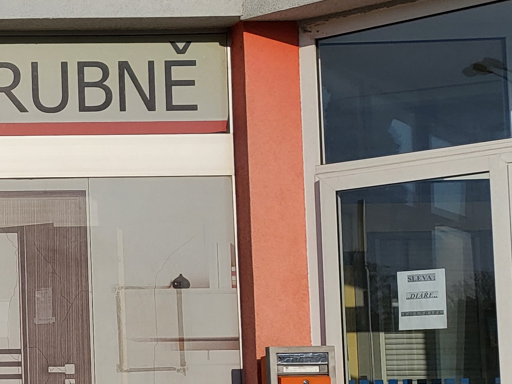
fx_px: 1213
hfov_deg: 20.1
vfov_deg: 17.8
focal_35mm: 82
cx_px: -282
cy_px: 325
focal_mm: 4.25
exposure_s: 1/5457
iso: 50
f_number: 1.8
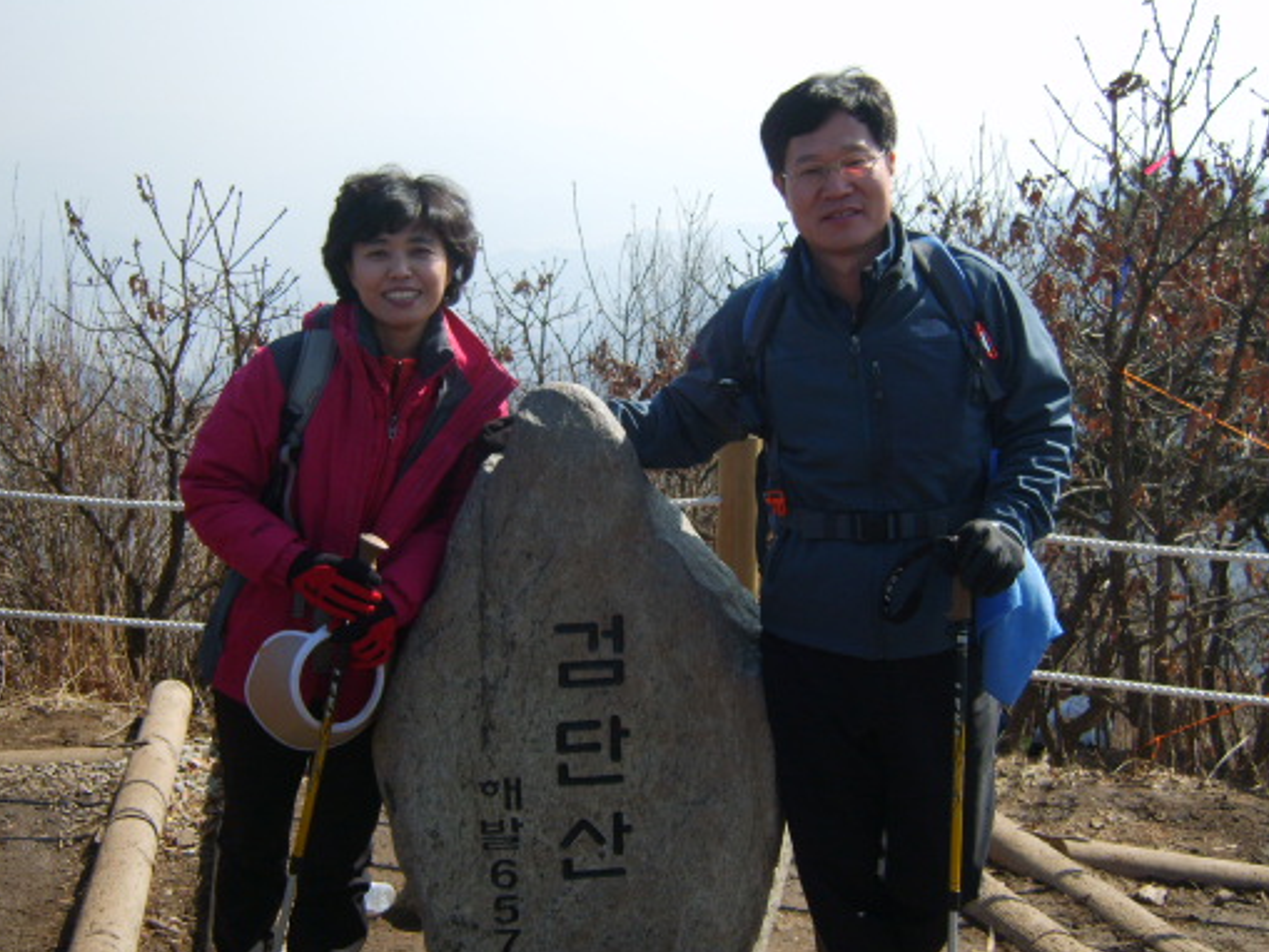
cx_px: 643
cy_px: 518
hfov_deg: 42.9
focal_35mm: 44
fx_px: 1613
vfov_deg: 32.9
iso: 50
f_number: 2.8
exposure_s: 1/1000
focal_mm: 7.4
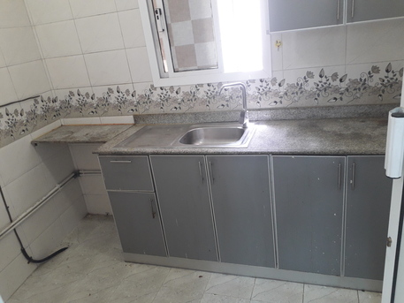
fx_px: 315
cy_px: 152
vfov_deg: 51.4
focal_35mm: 27
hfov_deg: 65.3
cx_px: 202
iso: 125
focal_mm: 3.6
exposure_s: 1/50
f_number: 1.9
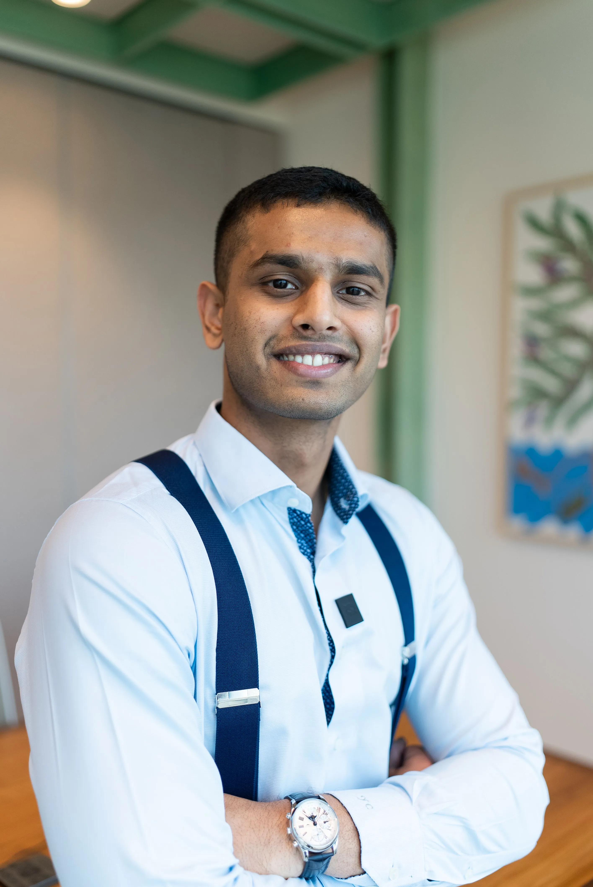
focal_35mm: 35
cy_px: 444
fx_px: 864
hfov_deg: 37.9
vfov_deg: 54.4
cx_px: 296
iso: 100
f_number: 1.4
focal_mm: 35
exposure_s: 1/320
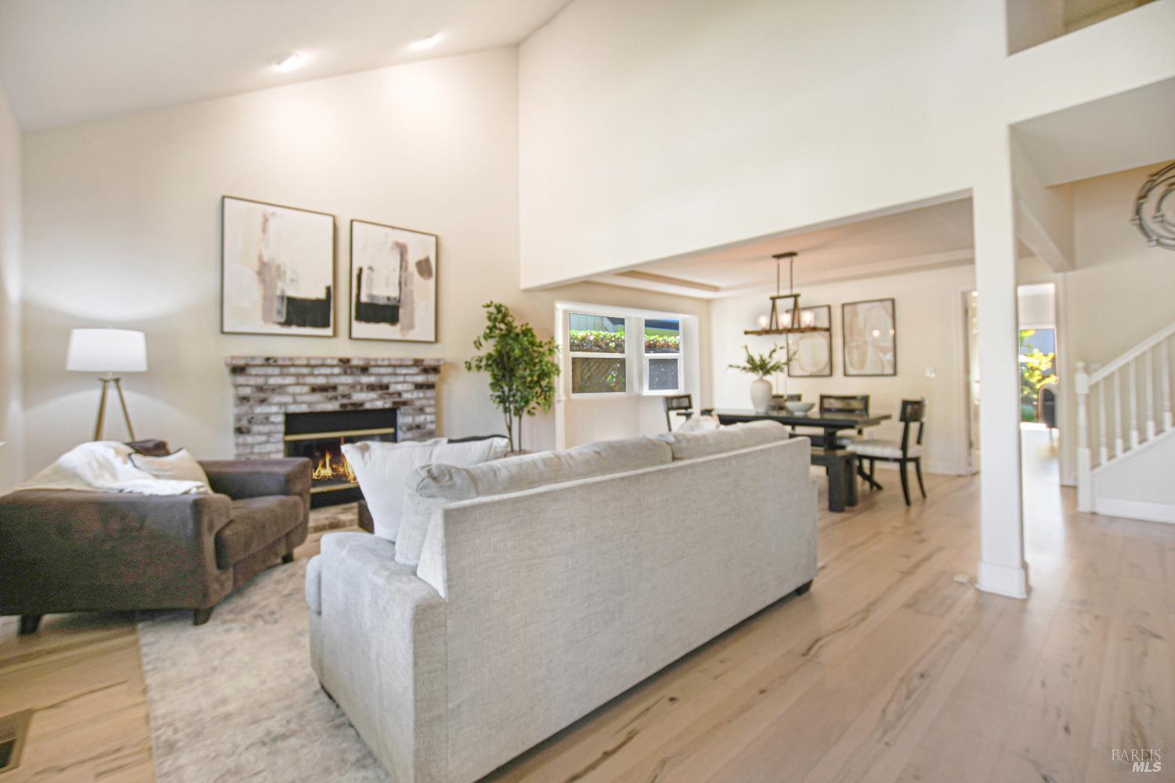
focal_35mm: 15
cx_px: 588
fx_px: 490
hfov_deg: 100.4
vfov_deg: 77.3
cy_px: 392
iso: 100
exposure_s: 1/60
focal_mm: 10
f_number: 4
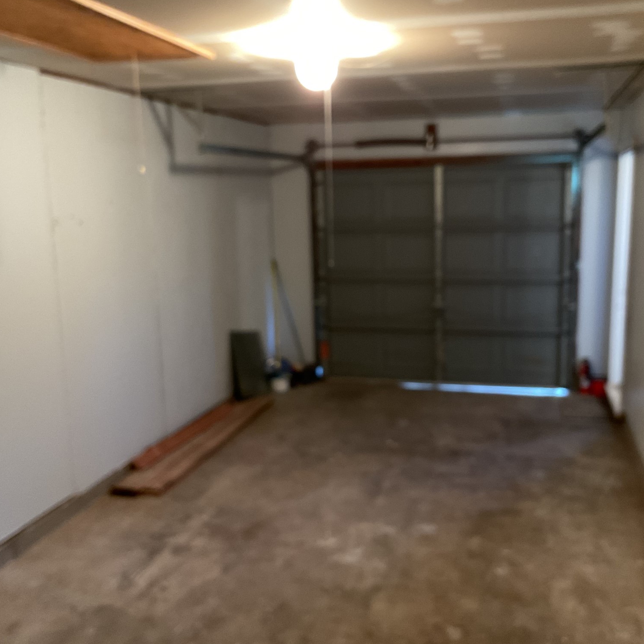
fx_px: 737
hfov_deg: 47.2
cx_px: 346
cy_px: 320
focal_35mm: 35
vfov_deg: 47.2
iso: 500
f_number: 1.8
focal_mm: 3
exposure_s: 1/24
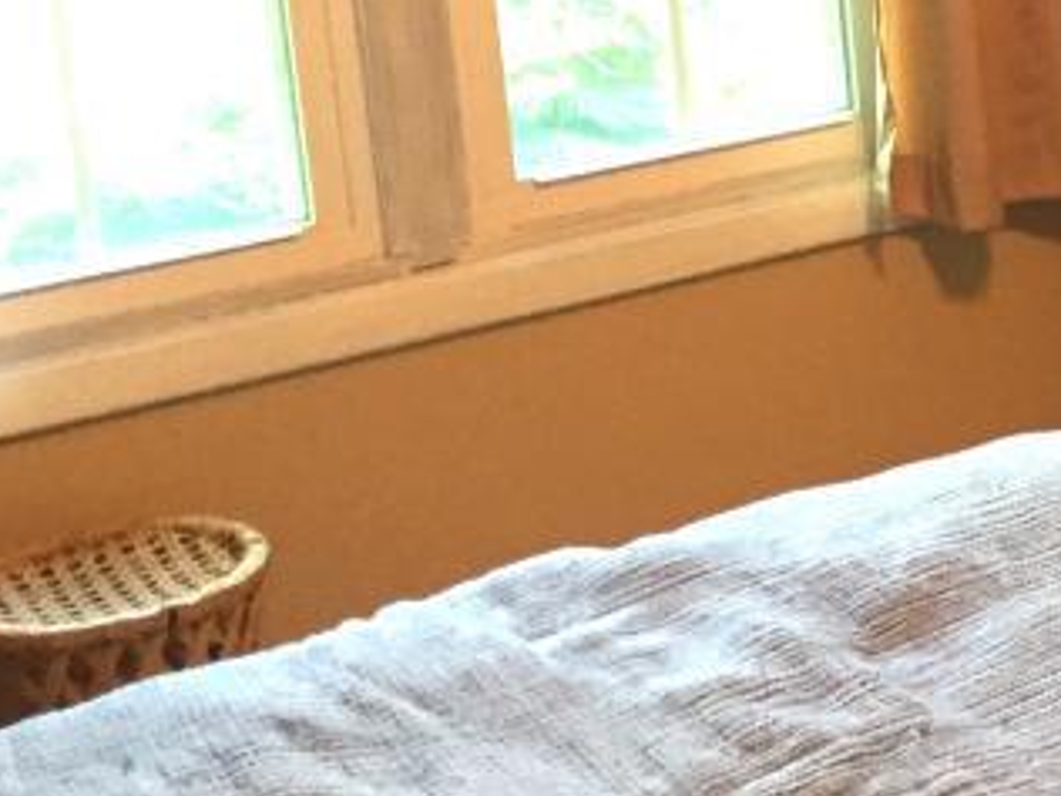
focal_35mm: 94
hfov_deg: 18.5
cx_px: 1578
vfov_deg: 15.4
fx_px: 2881
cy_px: -7
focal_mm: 4.15
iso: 200
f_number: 2.2
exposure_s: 1/30
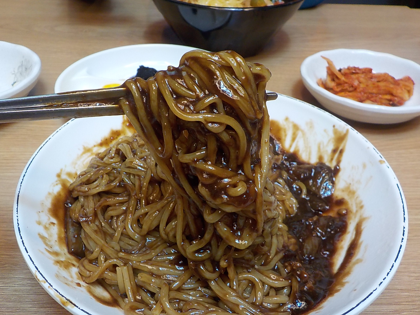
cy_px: 158
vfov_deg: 46.8
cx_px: 210
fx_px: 364
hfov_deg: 60.0
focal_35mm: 30
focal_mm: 4.1
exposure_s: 1/30
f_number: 3.3
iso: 220
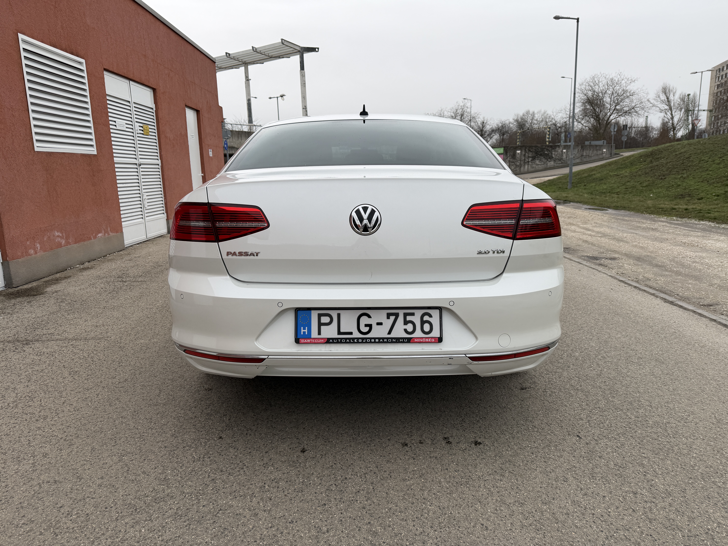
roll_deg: +1.9
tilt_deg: -11.7
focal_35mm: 24
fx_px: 505
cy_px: 273
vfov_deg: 56.8
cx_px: 364
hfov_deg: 71.6
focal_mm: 6.76
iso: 80
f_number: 1.78
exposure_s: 1/356
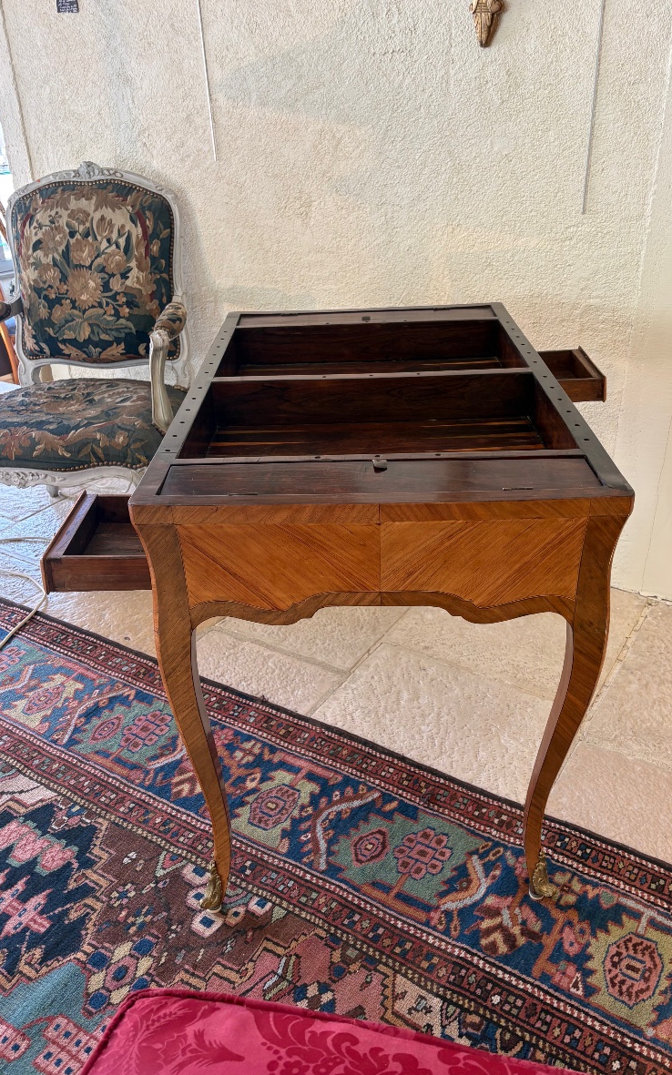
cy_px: 541
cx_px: 362
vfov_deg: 66.5
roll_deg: +1.0
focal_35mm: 28
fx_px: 821
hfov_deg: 44.5
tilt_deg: -28.3
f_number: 1.6
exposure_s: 1/50
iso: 80
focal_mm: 5.96
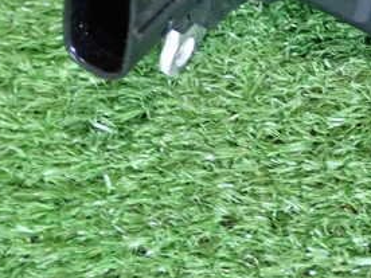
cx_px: 317
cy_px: 12
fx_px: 1093
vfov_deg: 14.3
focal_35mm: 102
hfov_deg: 19.0
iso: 800
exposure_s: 1/20
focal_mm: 8.4
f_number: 3.1
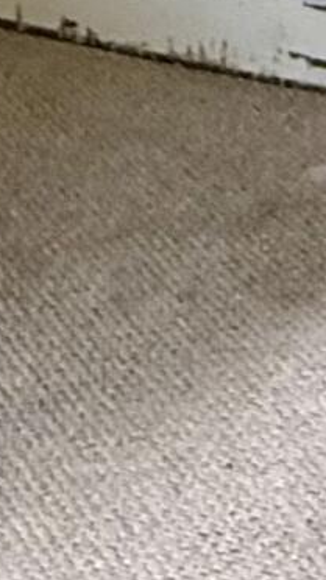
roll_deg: +1.3
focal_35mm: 123
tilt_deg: -11.6
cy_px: -402
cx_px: 519
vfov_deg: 15.4
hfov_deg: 9.5
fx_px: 1892
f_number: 2.2
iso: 250
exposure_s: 1/99
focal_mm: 2.22
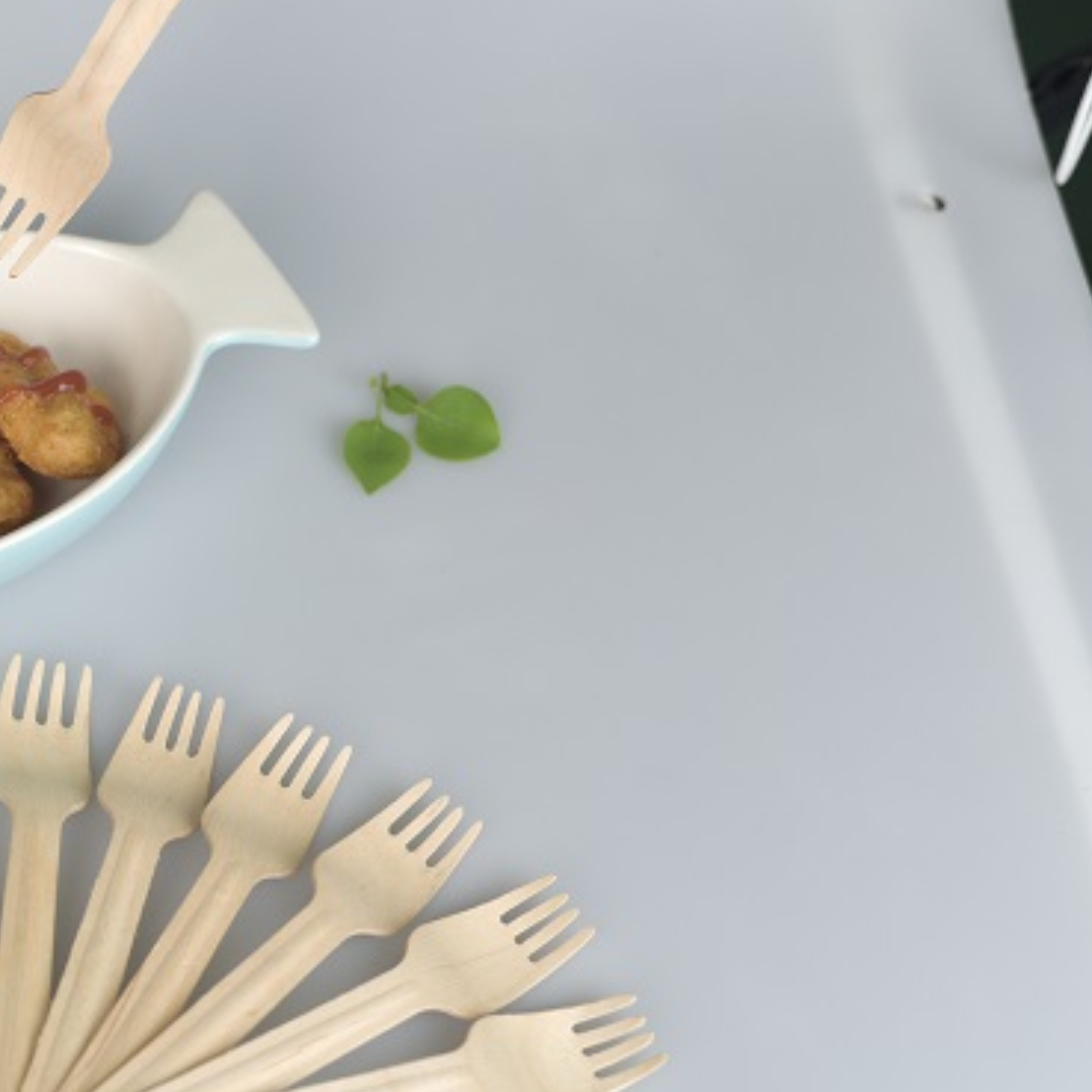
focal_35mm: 92
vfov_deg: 18.9
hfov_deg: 18.2
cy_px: 653
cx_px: -80
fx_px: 3284
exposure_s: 1/125
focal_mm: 50
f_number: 3.2
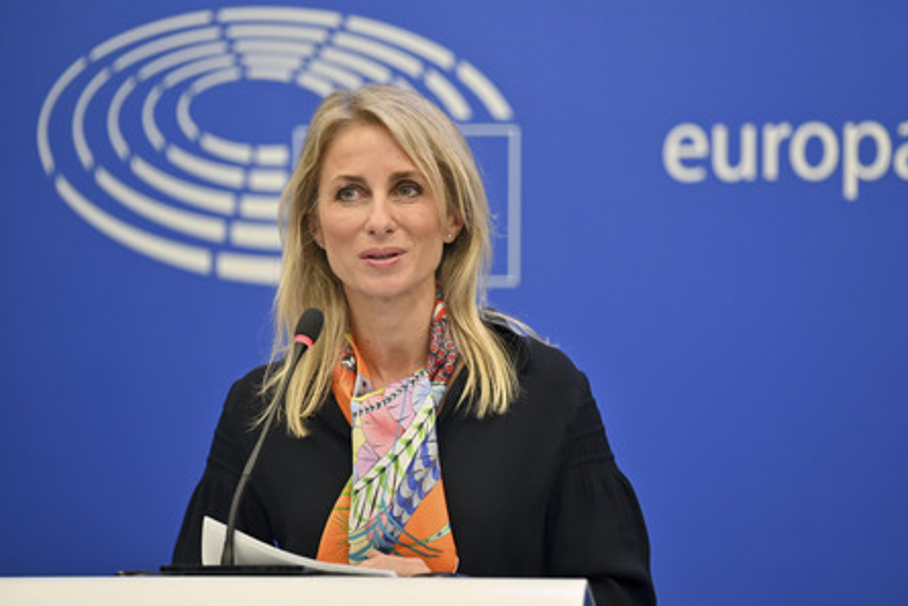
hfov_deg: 12.3
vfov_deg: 8.2
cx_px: 452
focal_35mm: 167
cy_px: 304
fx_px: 4213
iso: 400
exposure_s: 1/100
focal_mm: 165
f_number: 2.8
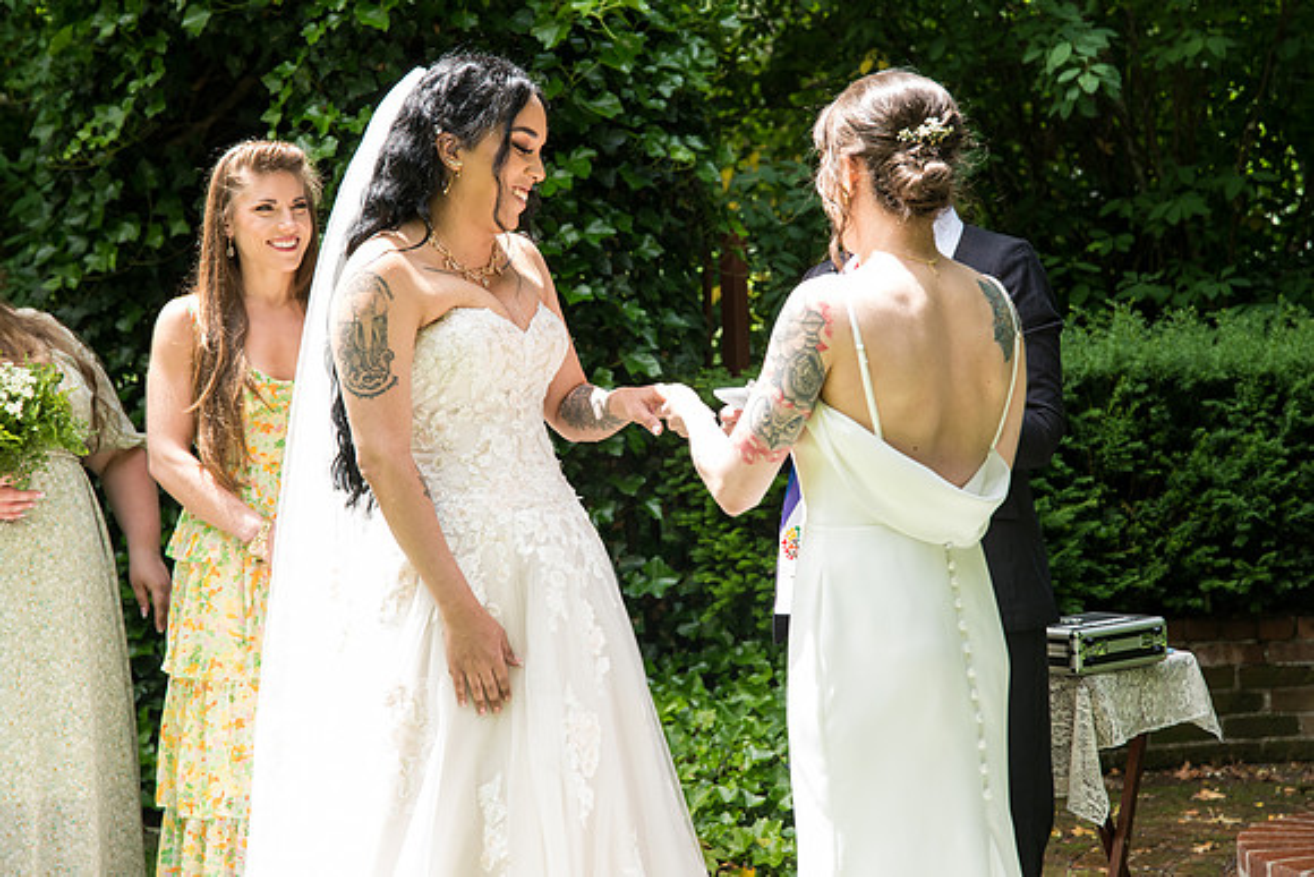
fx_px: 2555
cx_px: 657
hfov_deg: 28.8
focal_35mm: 70
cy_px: 438
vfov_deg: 19.5
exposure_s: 1/400
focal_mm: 70
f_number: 5
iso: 500
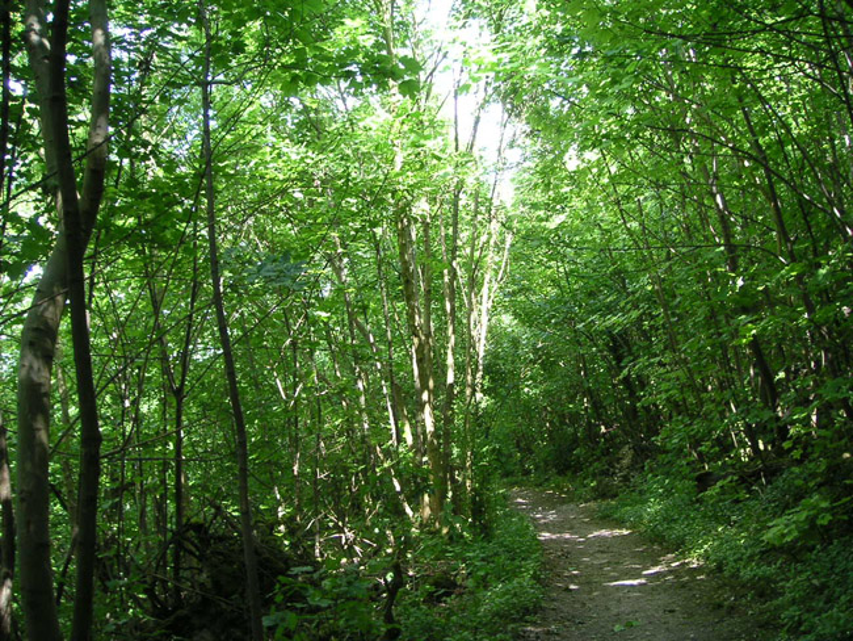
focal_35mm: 38
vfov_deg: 37.7
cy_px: 320
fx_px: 937
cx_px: 426
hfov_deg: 49.0
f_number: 2.8
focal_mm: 6
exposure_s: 1/45
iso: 80
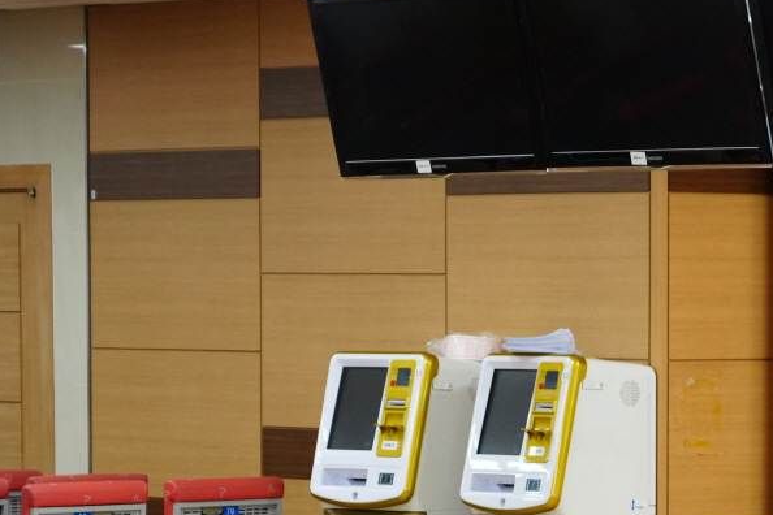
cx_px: 708
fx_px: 4294
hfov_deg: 10.2
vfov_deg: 6.8
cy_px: 702
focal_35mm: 200
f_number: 4
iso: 1600
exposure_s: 1/160
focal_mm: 66
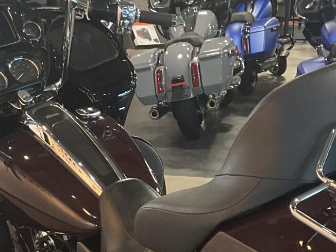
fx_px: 864
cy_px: 303
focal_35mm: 89
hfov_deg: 21.9
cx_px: 230
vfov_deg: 15.9
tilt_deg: -22.6
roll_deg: -0.4
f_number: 1.8
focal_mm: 3
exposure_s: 1/50
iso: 125
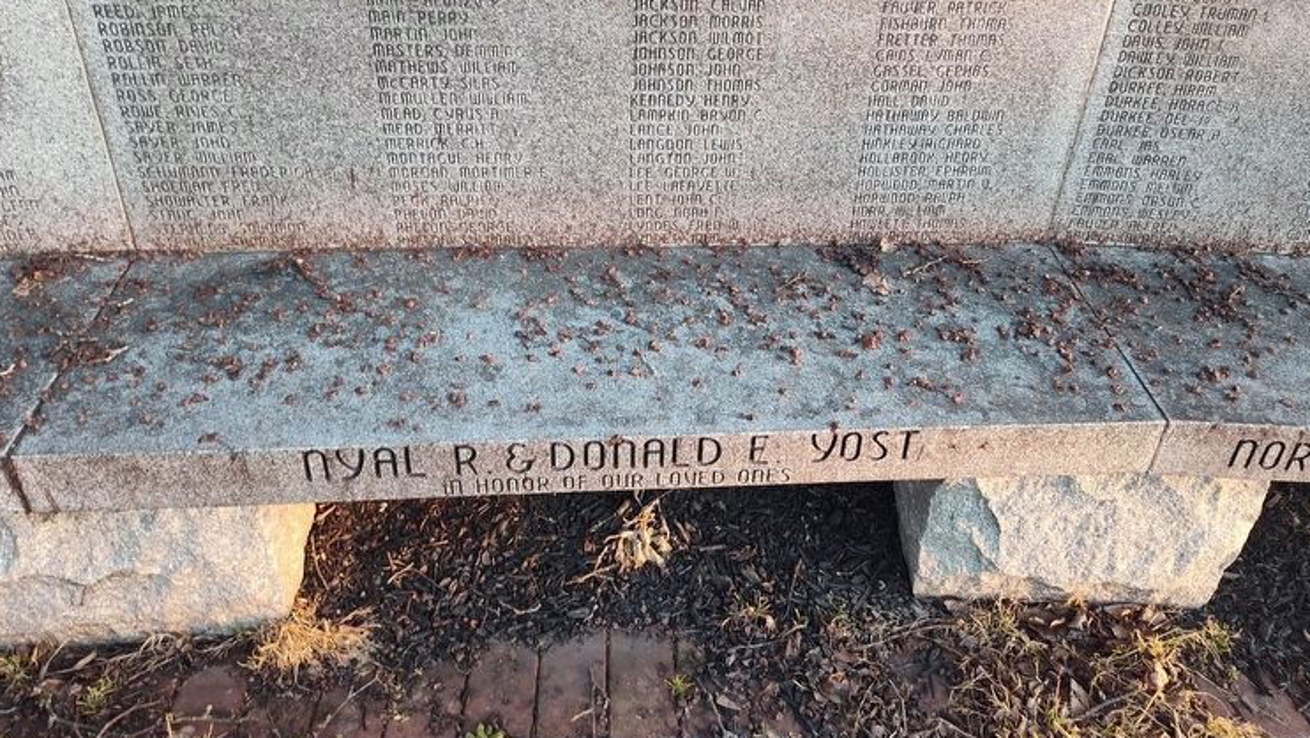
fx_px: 938
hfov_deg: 69.8
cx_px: 683
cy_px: 230
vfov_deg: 42.2
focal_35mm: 27
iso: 534
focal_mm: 5.56
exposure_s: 1/120
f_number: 1.8
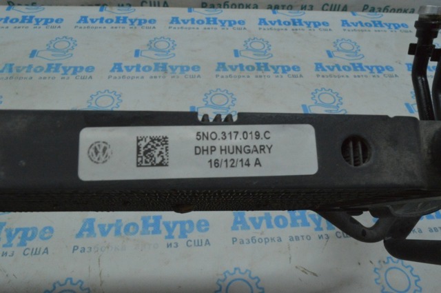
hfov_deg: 62.0
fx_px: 367
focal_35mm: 30
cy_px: 146
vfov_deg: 43.5
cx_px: 220
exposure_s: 1/50
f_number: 22
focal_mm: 20
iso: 3600
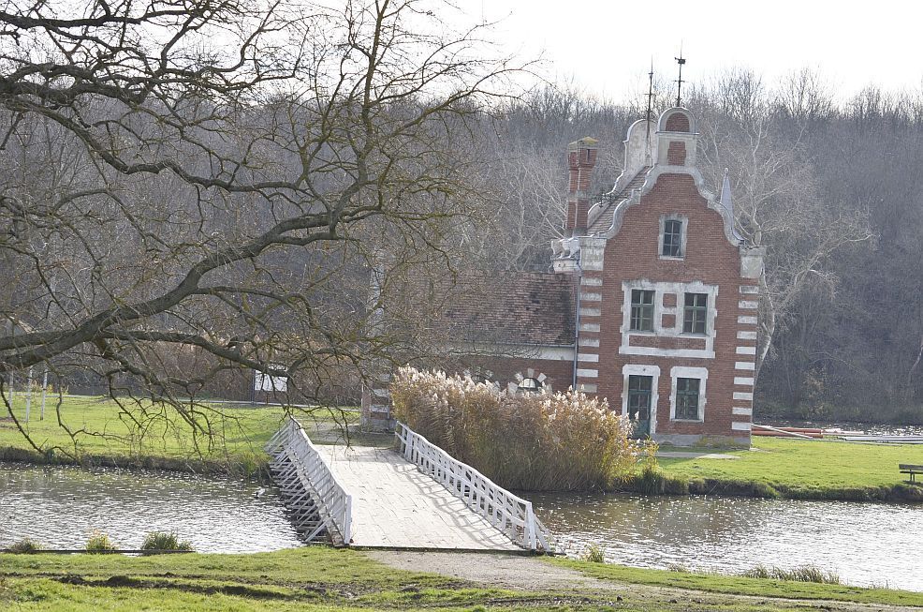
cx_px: 462
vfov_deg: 11.4
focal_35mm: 120
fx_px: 3070
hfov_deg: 17.1
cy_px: 306
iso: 125
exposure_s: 1/250
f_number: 8
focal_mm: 80
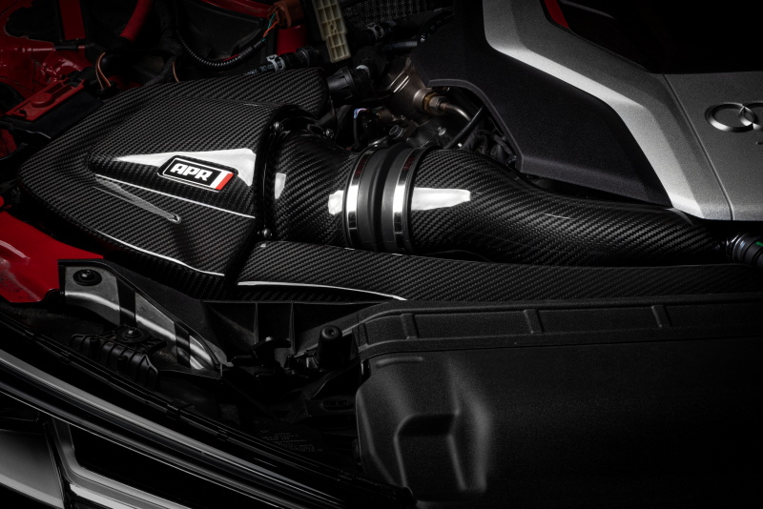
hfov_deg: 19.4
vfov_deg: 13.1
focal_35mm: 105
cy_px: 254
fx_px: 2226
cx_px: 382
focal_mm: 105
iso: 320
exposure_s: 1/125
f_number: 22
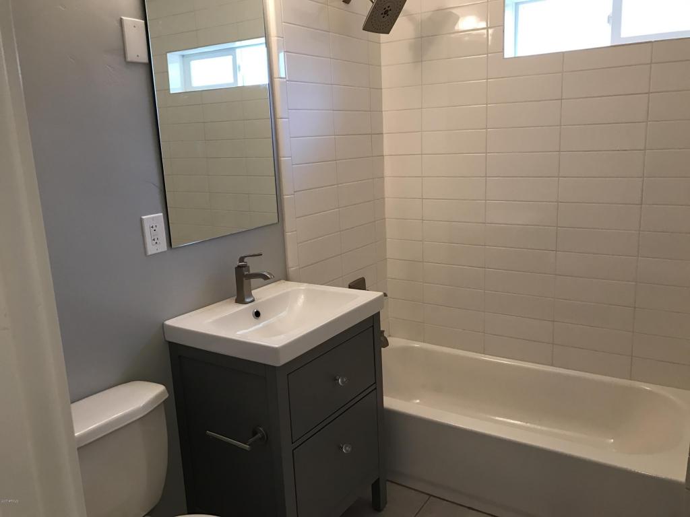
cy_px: 258
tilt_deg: -11.8
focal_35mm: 28
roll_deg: +2.8
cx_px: 345
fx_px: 558
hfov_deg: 63.4
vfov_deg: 49.7
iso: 40
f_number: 1.8
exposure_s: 1/24
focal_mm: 3.99
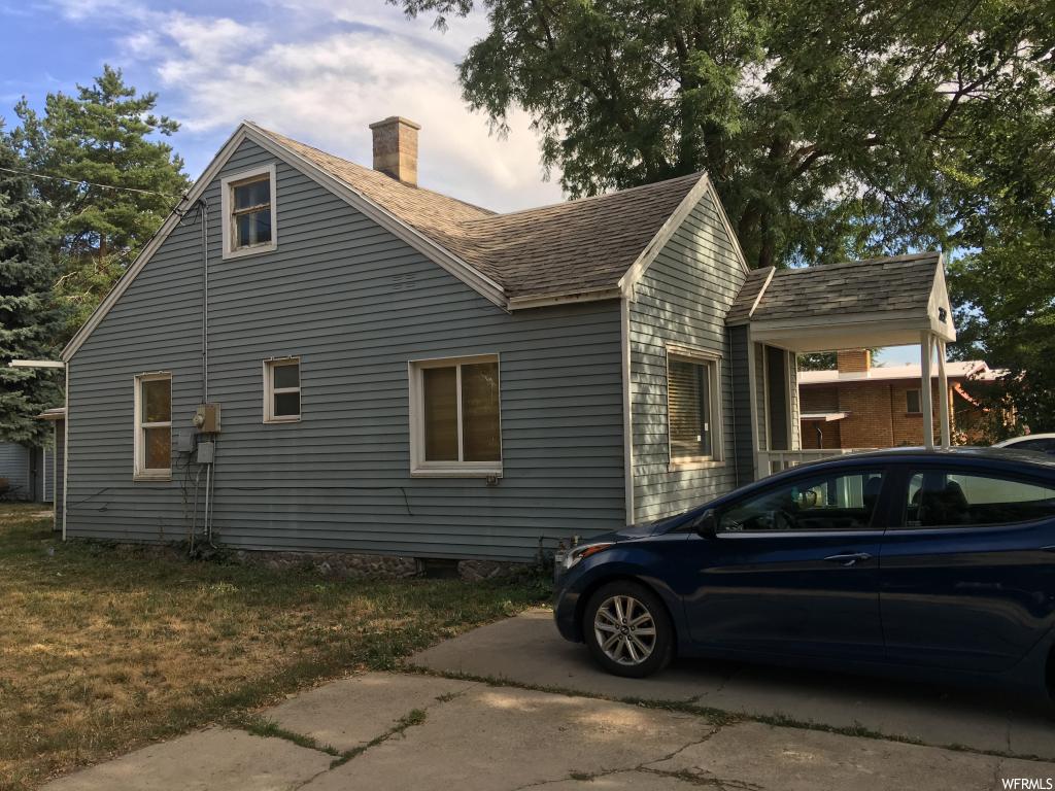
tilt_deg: +5.6
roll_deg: +1.9
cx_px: 528
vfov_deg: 48.2
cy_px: 396
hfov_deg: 61.7
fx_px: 884
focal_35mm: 29
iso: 25
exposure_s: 1/574
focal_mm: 4.15
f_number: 2.2
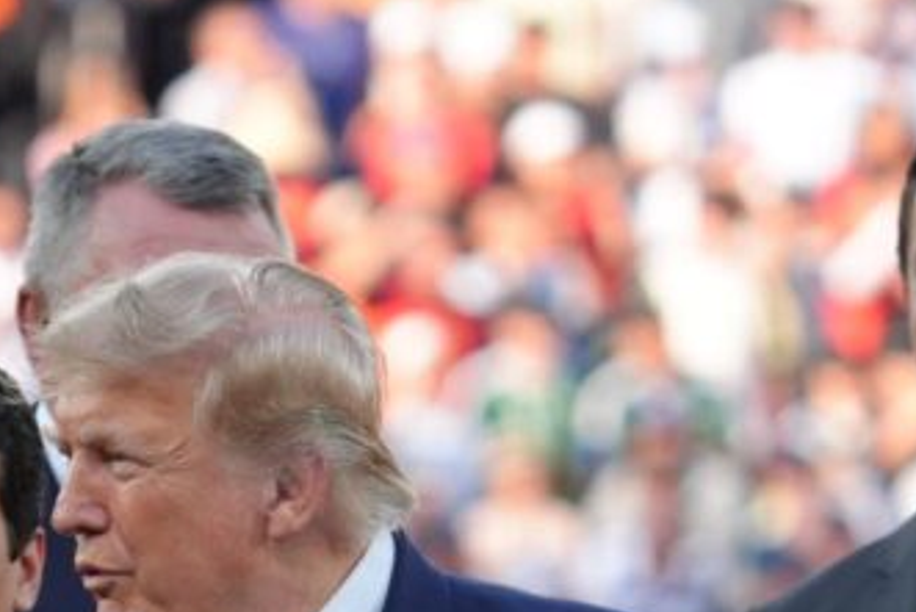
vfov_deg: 1.3
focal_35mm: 1021
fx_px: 25989
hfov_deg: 2.0
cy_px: 1044
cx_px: -53
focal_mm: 282
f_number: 6.3
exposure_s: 1/1000
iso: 1000
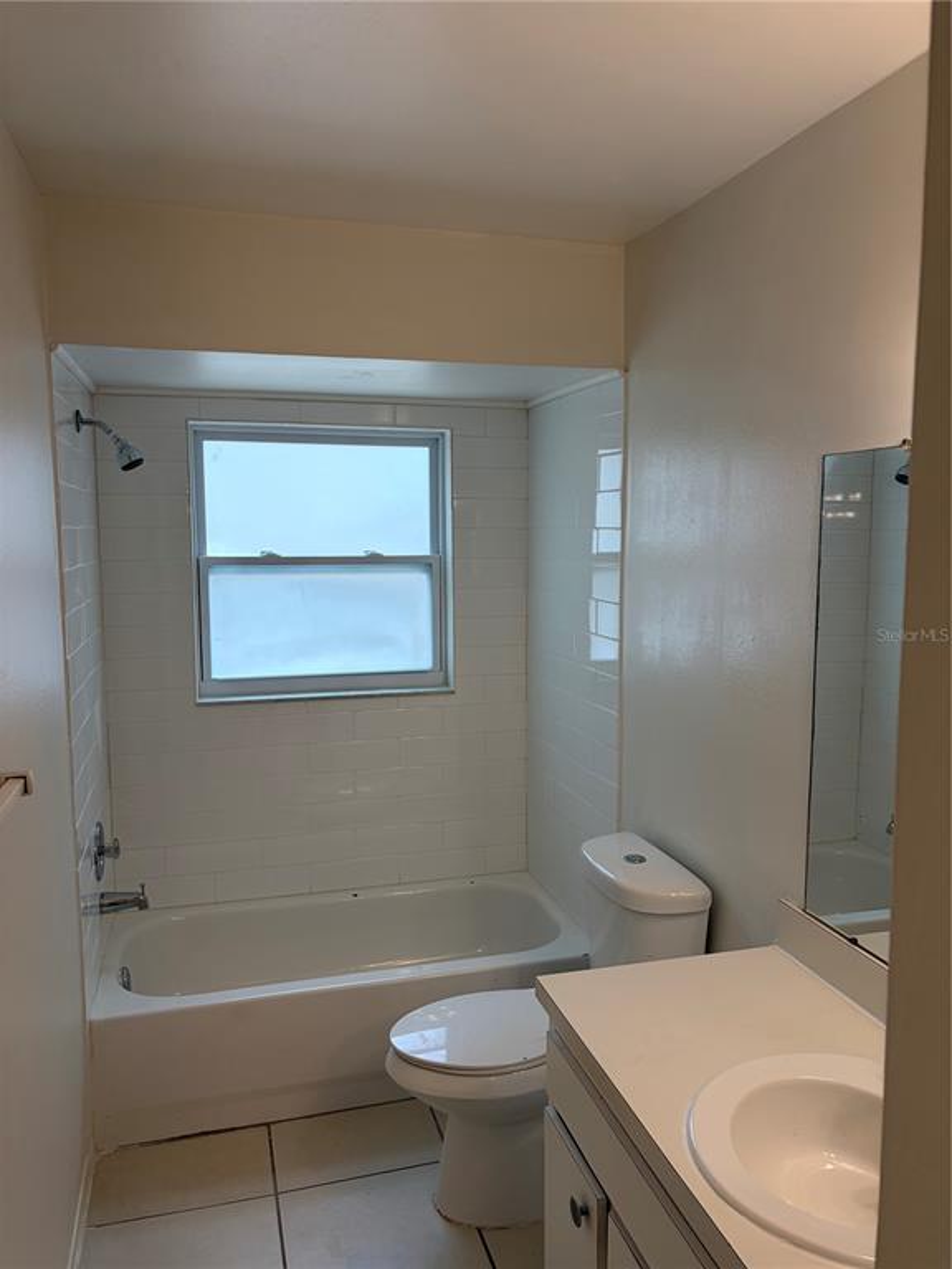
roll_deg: +0.7
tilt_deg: -6.0
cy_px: 634
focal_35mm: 26
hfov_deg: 53.1
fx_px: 953
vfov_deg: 67.3
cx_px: 476
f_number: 1.6
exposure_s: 1/135
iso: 50
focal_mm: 5.96
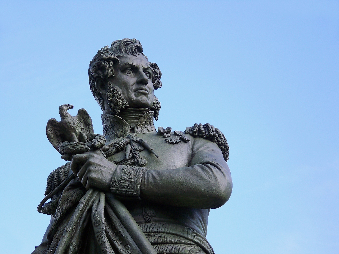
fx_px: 1567
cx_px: 170
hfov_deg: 12.3
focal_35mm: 160
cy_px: 127
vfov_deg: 9.3
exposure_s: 1/160
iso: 64
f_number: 3.6
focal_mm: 25.7
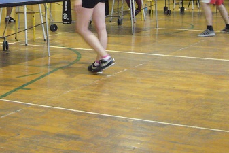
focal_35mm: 83
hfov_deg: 24.2
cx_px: 60
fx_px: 528
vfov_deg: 16.1
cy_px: 0
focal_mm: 5.8
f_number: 2.8
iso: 250
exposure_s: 1/30
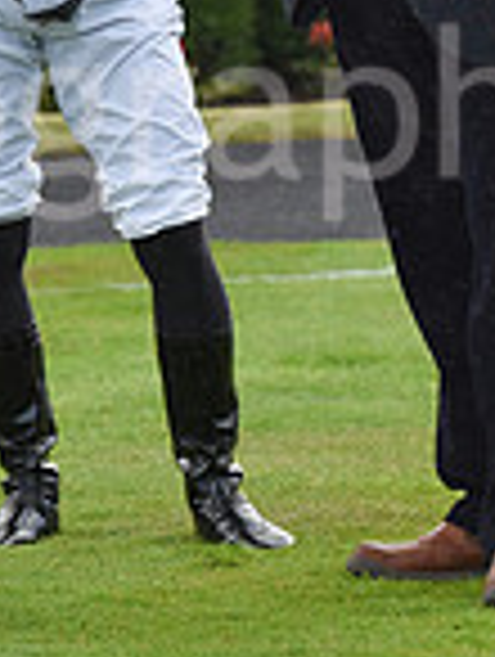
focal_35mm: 762
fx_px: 14486
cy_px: -106
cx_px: 68
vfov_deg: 2.6
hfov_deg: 2.0
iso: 1250
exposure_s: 1/1250
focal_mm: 200
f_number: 5.6
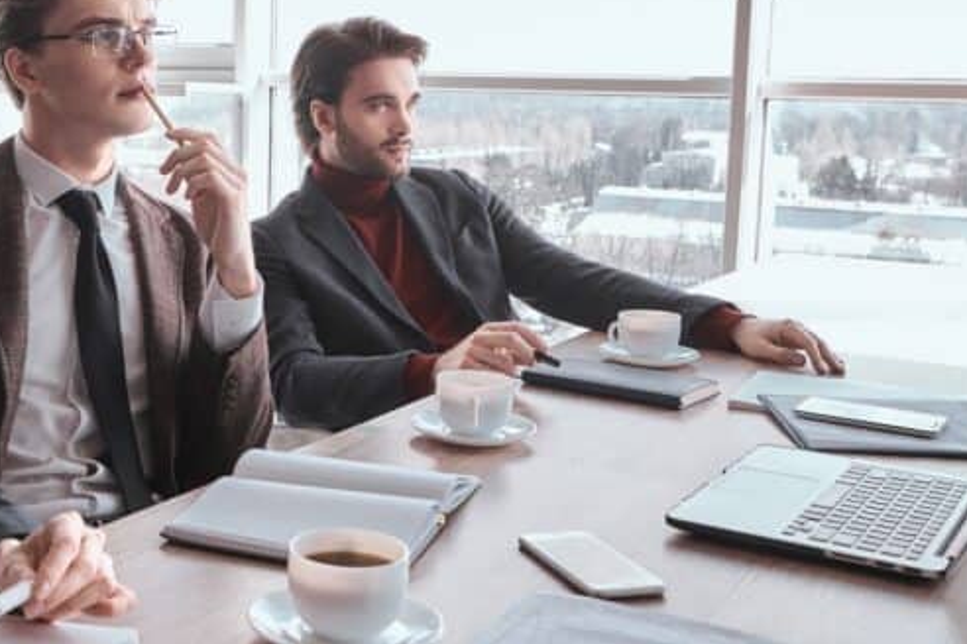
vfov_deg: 26.9
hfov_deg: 37.6
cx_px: 143
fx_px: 1343
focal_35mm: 50
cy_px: 249
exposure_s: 1/160
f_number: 7.1
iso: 500
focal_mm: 24
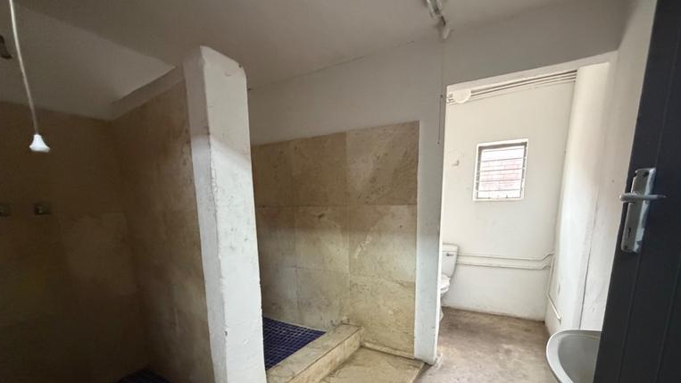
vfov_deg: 65.5
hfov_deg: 99.4
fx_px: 289
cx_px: 350
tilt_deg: -9.6
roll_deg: +1.6
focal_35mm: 16
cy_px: 252
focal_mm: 2.22
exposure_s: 1/60
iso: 800
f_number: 2.2
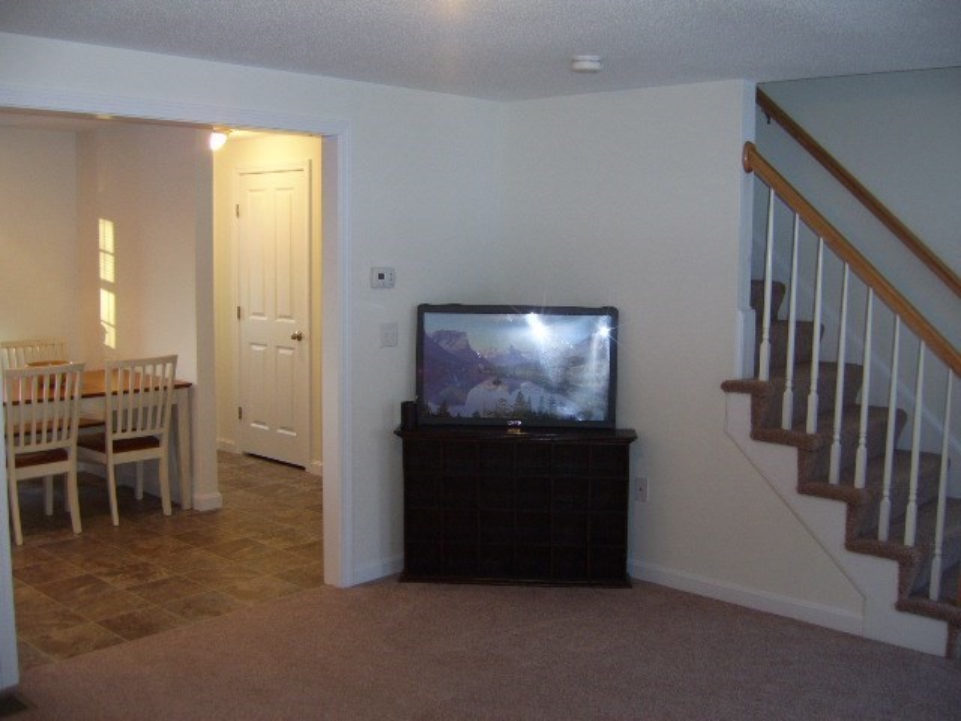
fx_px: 1055
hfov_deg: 49.0
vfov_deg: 37.7
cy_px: 360
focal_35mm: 38
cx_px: 480
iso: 100
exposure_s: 1/30
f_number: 2.8
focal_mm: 7.8
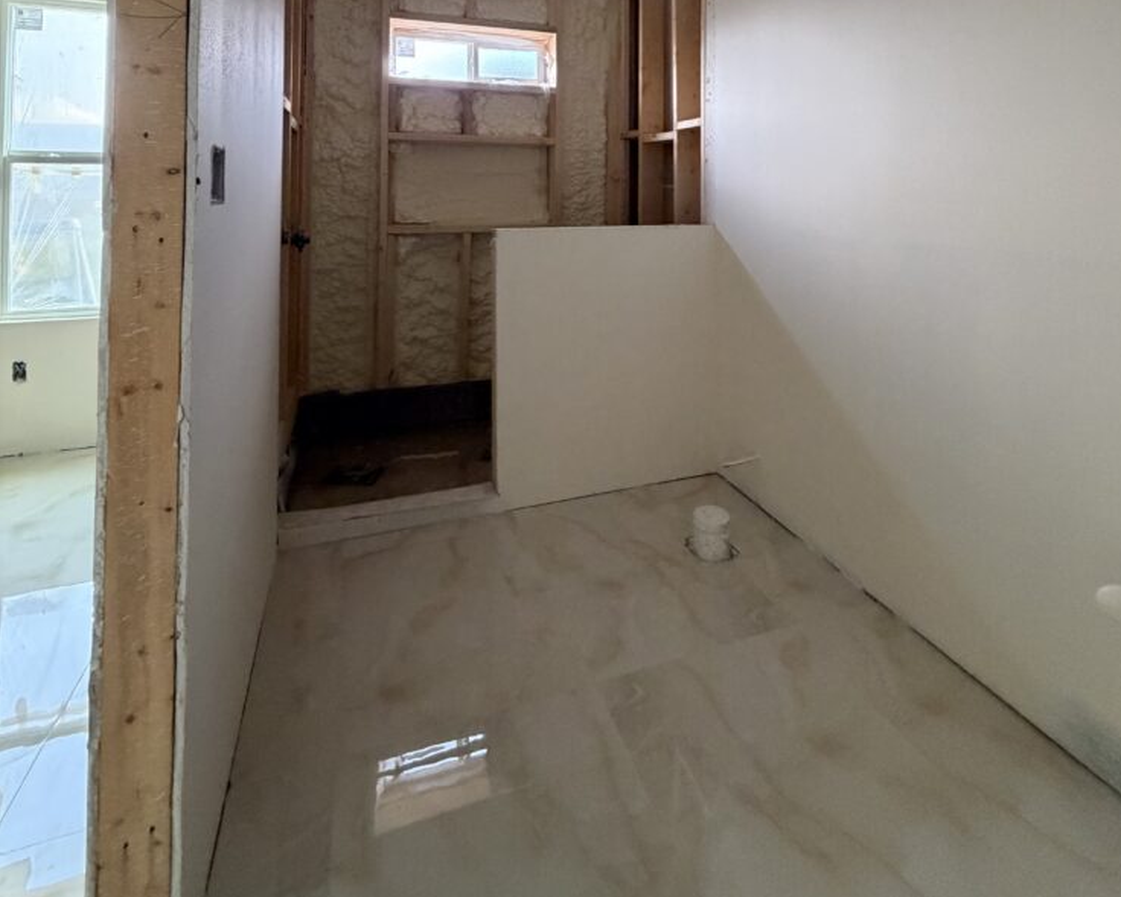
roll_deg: +0.2
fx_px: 630
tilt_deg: +0.5
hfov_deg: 83.2
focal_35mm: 19
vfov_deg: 64.5
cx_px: 583
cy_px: 177
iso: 400
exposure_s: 1/60
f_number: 2.2
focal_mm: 2.22
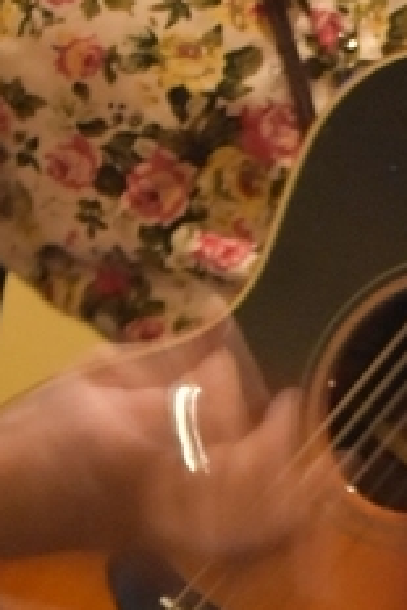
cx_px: 407
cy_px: 252
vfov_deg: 10.2
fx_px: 3420
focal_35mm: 202
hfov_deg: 6.8
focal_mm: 26
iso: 3200
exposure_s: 1/15
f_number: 3.8
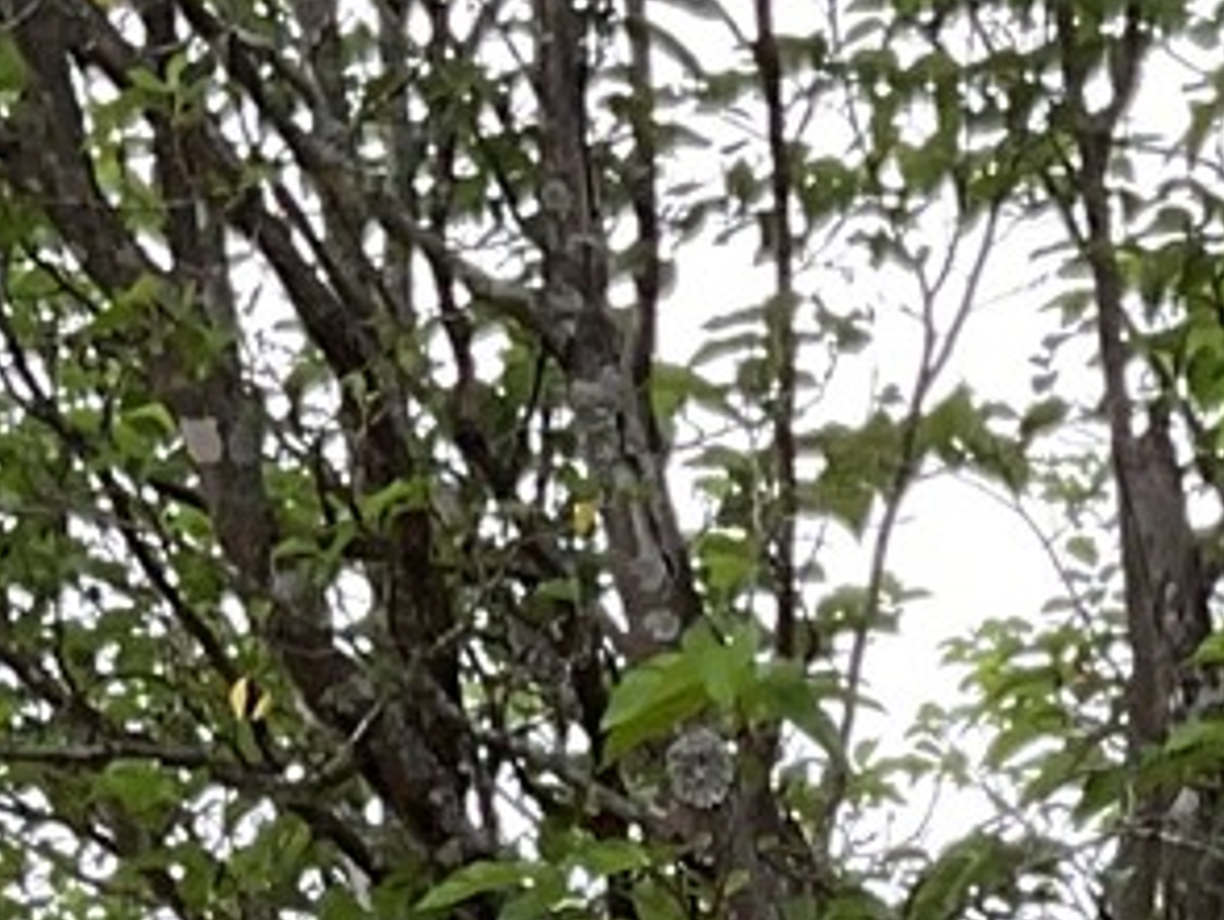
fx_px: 7148
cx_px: 1008
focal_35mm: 202
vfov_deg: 6.8
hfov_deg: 9.8
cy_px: 2614
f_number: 1.8
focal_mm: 3
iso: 50
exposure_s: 1/120
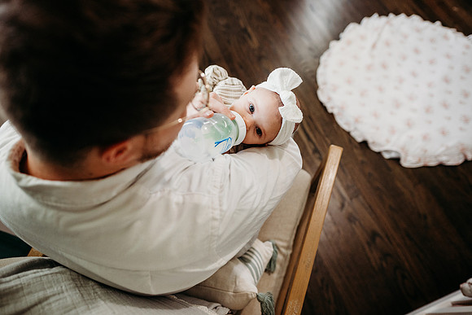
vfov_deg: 53.2
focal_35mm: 24
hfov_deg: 73.7
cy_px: 158
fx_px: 315
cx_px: 236
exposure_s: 1/200
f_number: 2.5
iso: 1600
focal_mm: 24
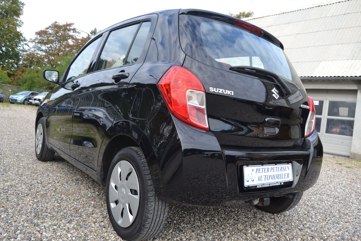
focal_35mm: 27
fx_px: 271
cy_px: 120
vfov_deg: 47.9
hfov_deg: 67.4
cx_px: 180
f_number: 5.6
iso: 125
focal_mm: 18
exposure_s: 1/125
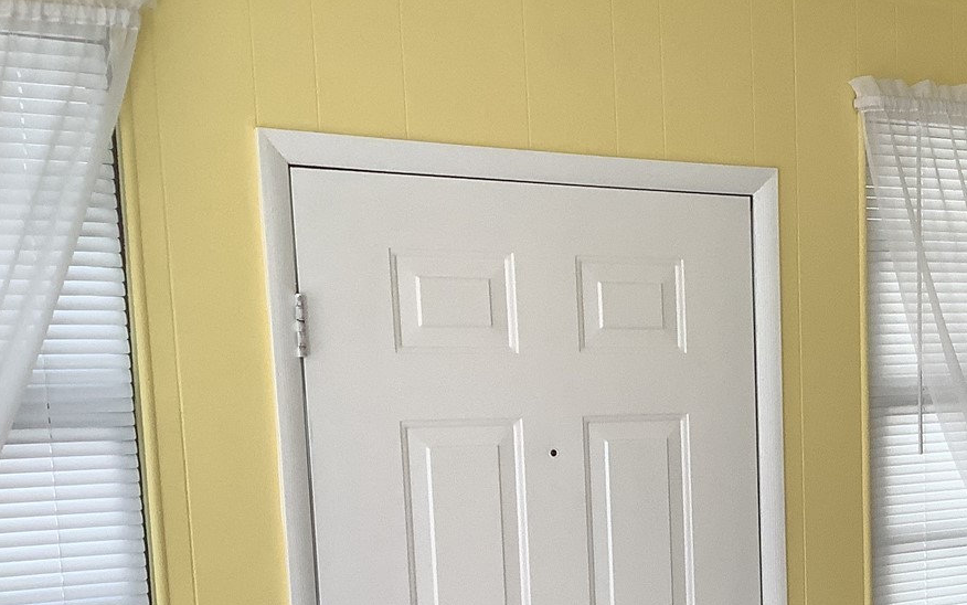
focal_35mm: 60
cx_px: 793
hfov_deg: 32.9
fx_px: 1582
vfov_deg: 20.8
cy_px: 625
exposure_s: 1/120
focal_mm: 3.3
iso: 64
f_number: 2.4
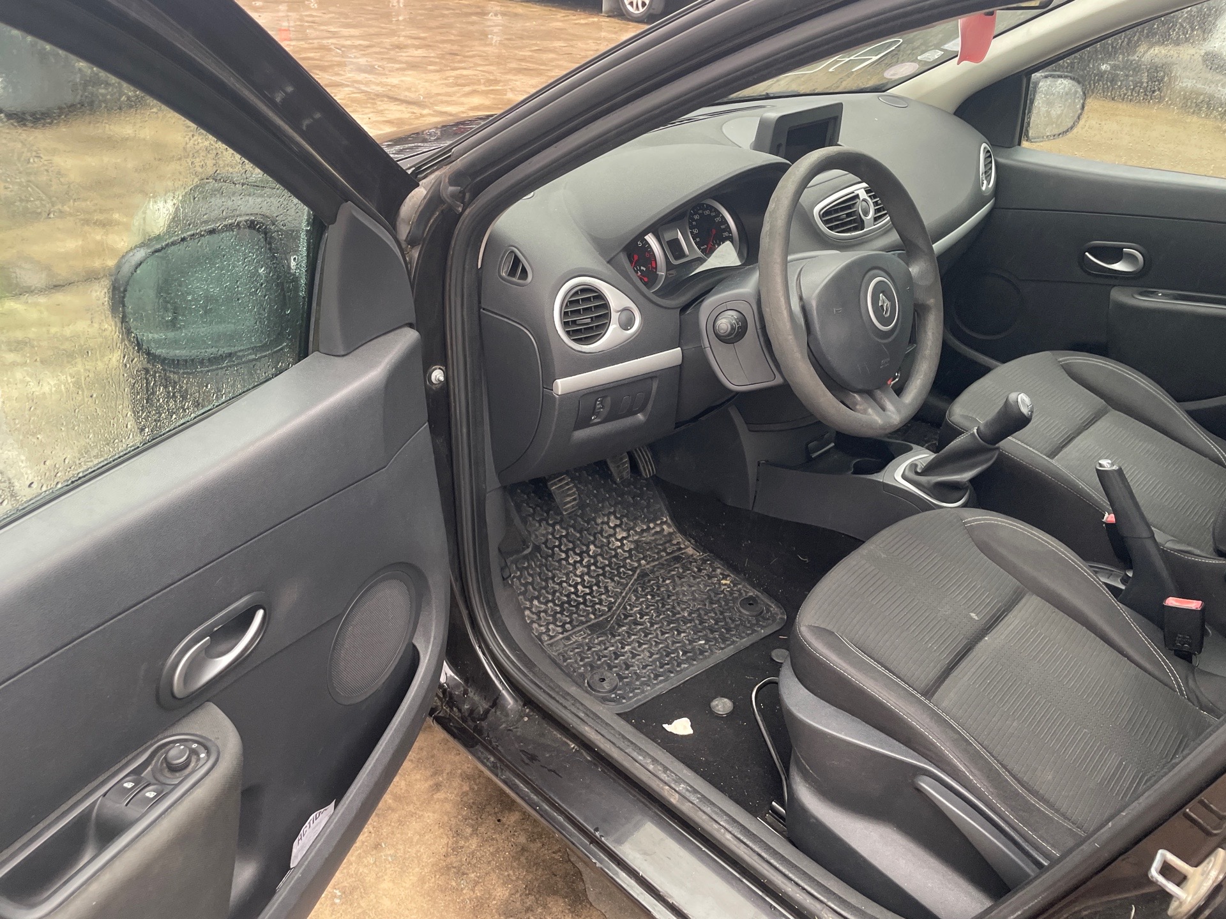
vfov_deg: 53.1
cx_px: 613
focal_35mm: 26
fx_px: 921
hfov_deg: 67.3
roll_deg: -3.9
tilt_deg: -31.1
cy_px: 460
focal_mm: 4.2
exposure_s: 1/60
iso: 160
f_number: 1.6
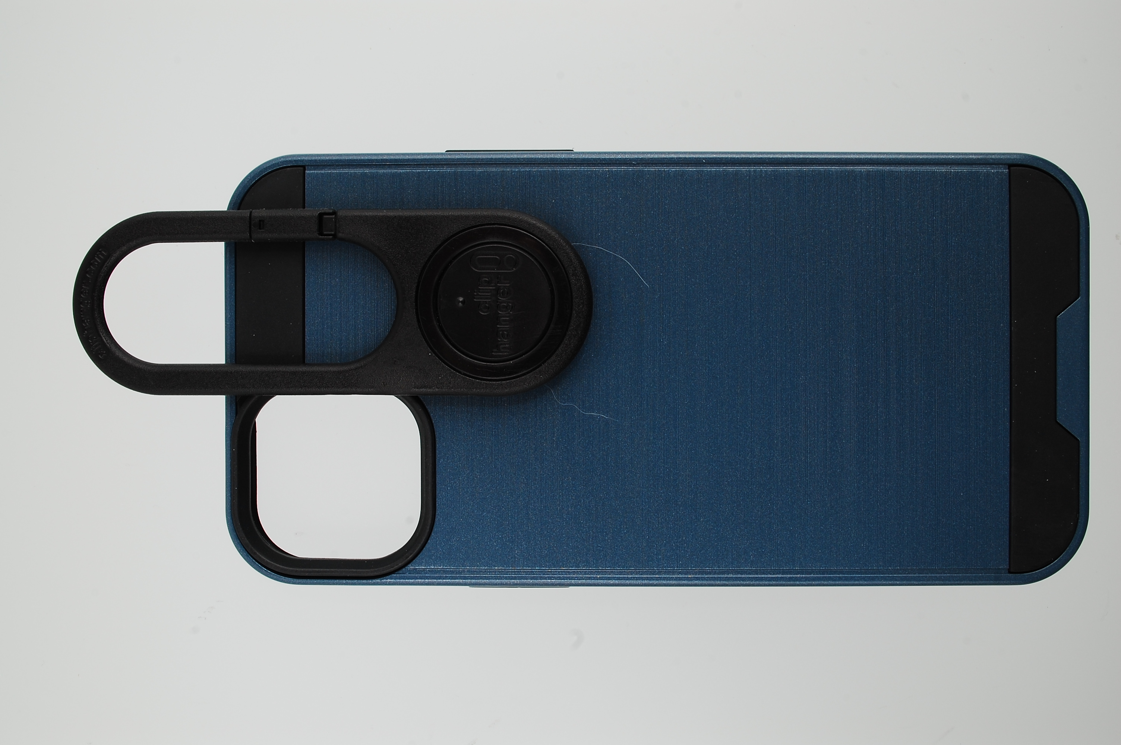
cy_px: 372
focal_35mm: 36
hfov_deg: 53.2
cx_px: 560
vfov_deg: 36.8
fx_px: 1120
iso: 200
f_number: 13
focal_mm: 24
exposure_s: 1/160
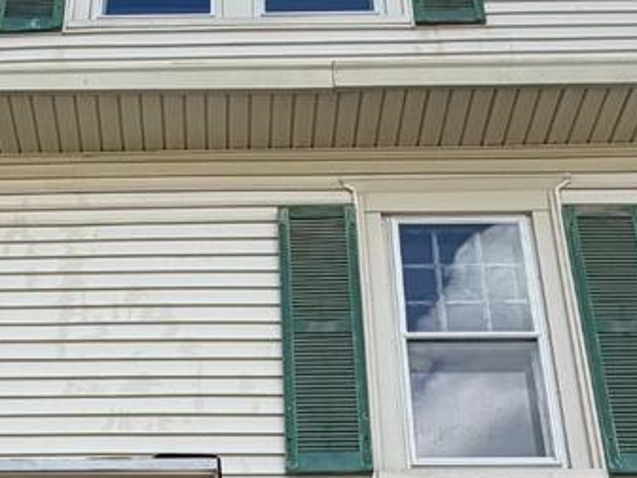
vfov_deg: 21.5
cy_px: 658
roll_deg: -0.7
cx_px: 222
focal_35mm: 60
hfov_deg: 32.0
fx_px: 1104
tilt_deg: +24.0
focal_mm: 2.22
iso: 40
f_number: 2.2
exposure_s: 1/717
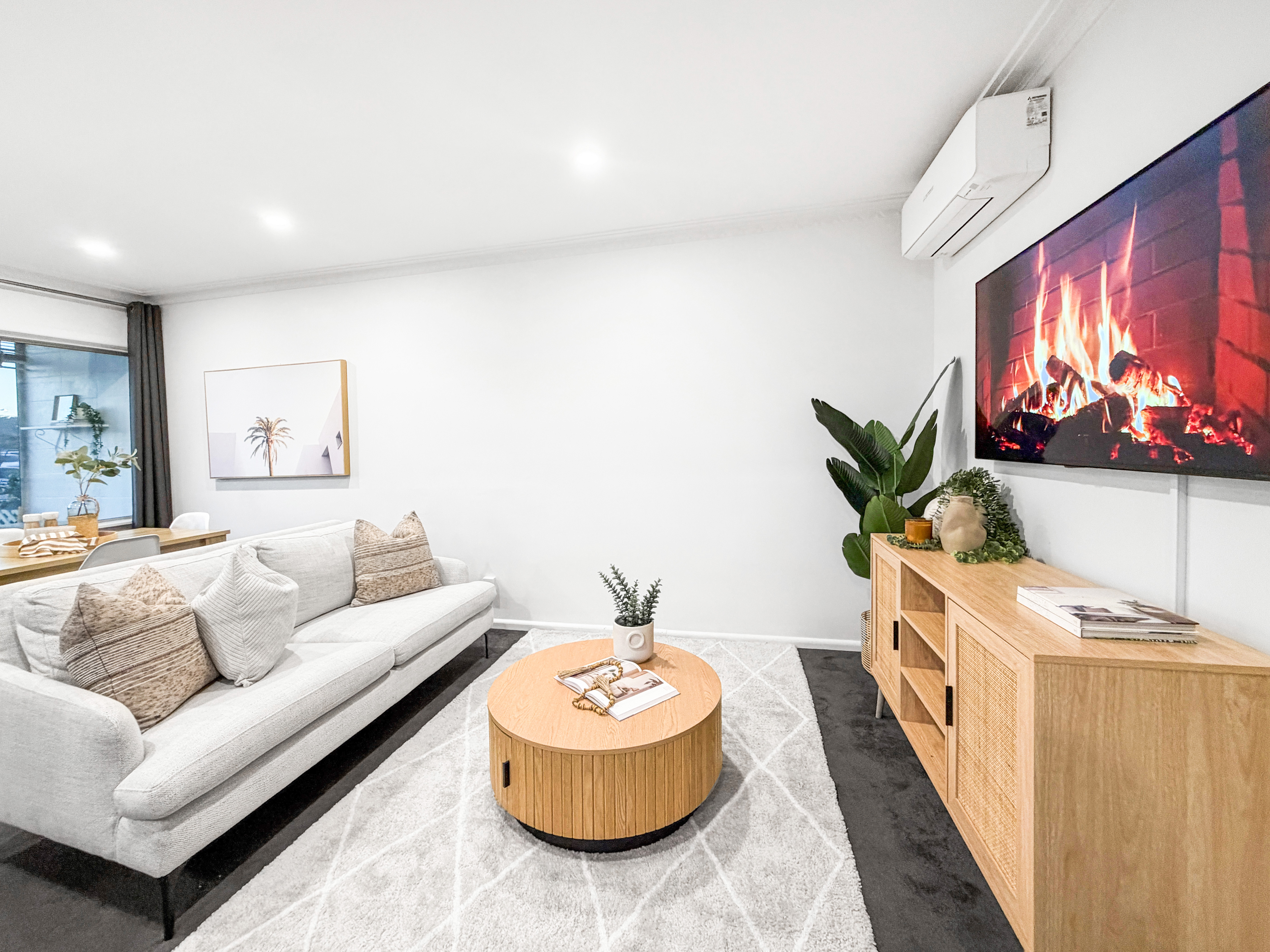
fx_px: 514
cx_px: 635
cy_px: 476
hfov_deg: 102.1
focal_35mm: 14
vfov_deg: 85.7
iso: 200
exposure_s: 1/50
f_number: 2.2
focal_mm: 2.22
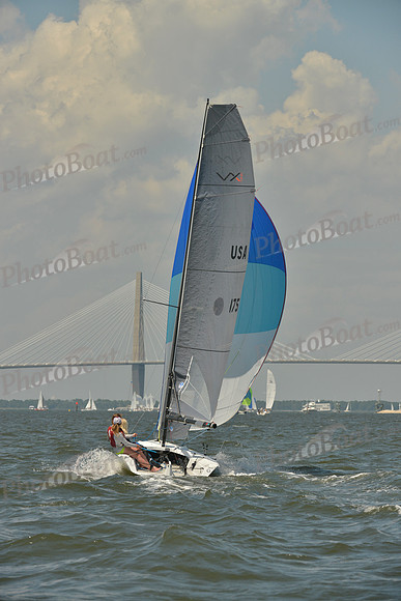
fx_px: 3339
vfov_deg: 10.3
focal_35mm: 200
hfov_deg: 6.9
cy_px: 300
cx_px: 200
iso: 280
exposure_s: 1/1250
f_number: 10
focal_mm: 200
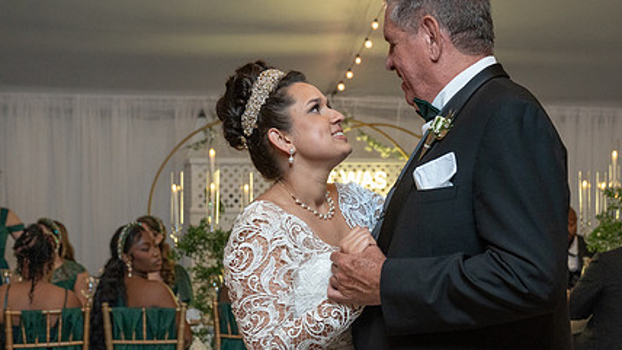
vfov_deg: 20.0
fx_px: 990
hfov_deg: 34.8
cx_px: 351
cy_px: 228
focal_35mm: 60
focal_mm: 39
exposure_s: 1/200
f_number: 4
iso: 2000
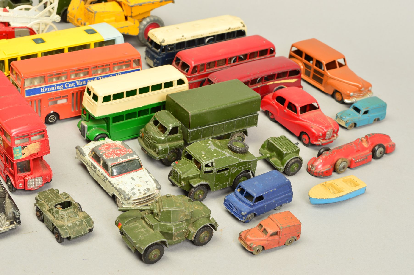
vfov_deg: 20.1
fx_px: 776
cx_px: 207
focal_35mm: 68
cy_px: 138
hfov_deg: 29.9
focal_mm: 45
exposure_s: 1/100
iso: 100
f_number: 13
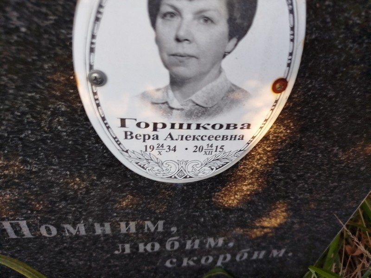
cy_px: 139
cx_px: 186
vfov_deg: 56.8
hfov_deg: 71.6
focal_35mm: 24
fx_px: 257
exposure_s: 1/50
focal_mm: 5.31
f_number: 1.7
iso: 64
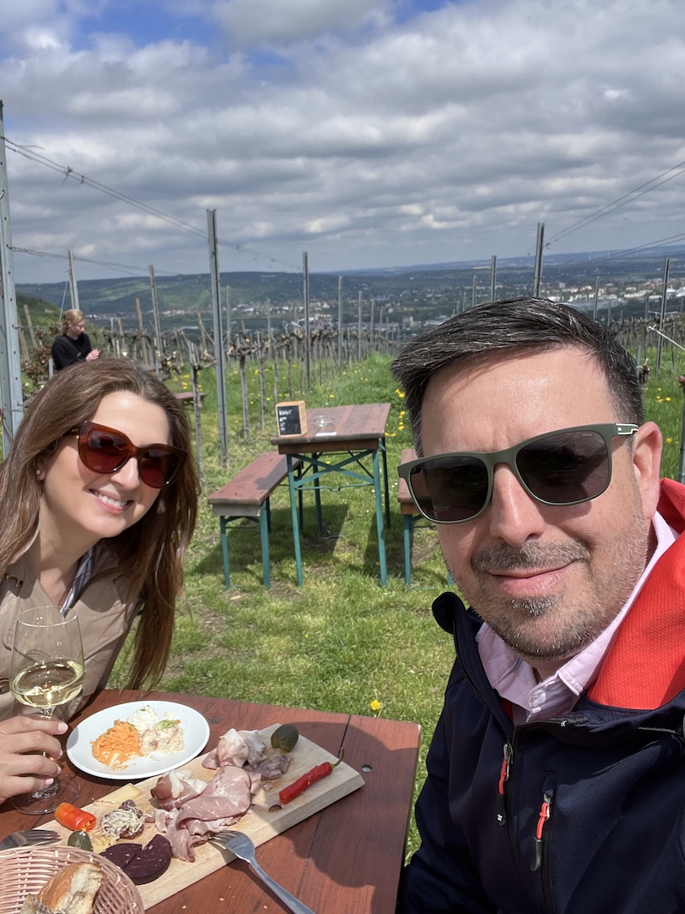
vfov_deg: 60.0
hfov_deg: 46.8
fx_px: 792
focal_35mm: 30
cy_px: 457
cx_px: 342
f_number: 2.2
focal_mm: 2.71
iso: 32
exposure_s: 1/981
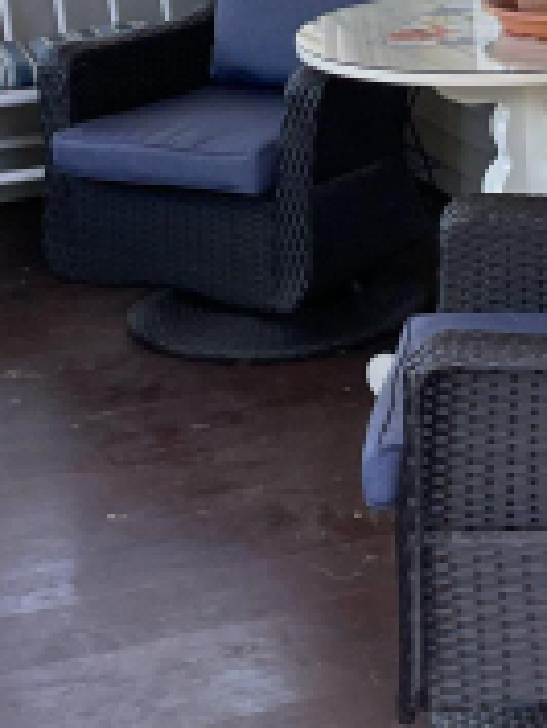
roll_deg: -0.4
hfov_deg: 14.9
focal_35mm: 98
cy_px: 51
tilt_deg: -10.4
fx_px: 2062
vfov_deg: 19.6
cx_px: 506
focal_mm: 4.2
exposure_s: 1/115
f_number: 1.6
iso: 125
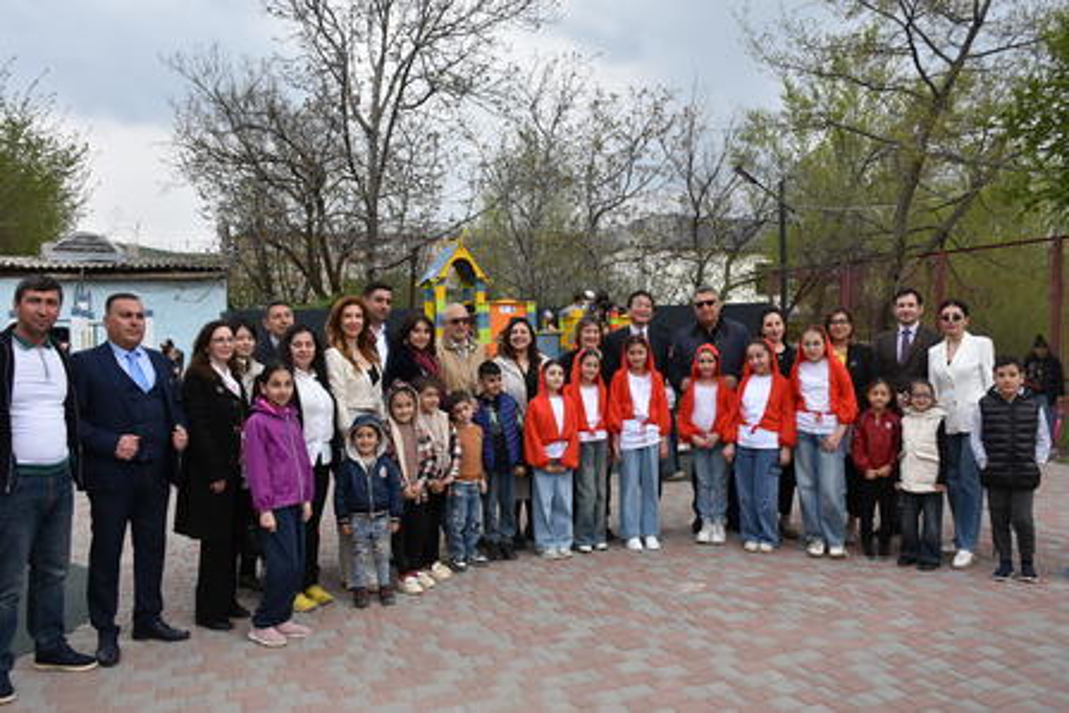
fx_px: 802
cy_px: 356
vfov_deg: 48.0
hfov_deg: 67.4
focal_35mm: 27
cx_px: 534
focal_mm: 18
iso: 500
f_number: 8
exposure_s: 1/500
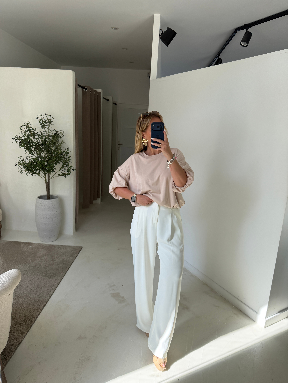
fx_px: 266
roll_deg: -3.2
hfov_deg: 56.8
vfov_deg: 71.6
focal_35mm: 24
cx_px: 144
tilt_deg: -13.9
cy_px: 192
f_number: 1.78
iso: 100
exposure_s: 1/440
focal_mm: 6.76
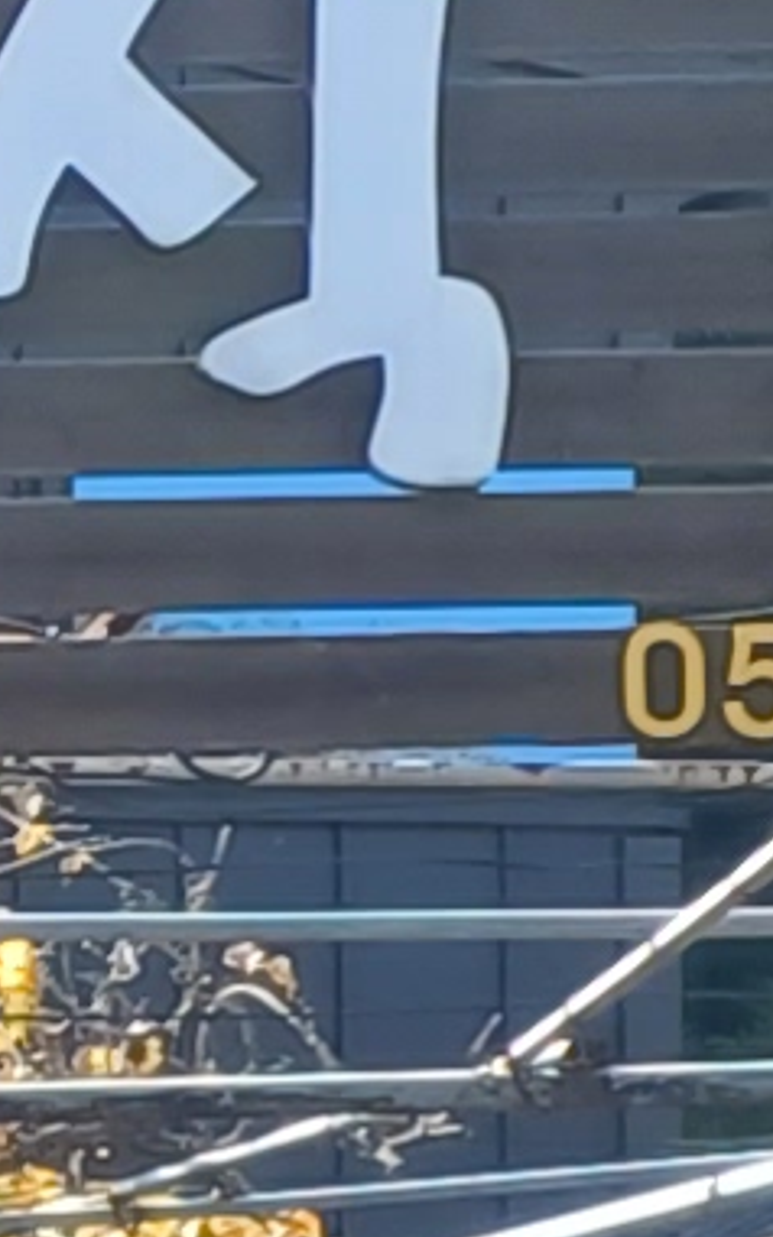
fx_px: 8632
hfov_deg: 4.9
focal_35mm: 256
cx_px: -1660
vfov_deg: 8.1
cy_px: 1552
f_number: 1.8
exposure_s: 1/169
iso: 20
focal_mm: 5.06
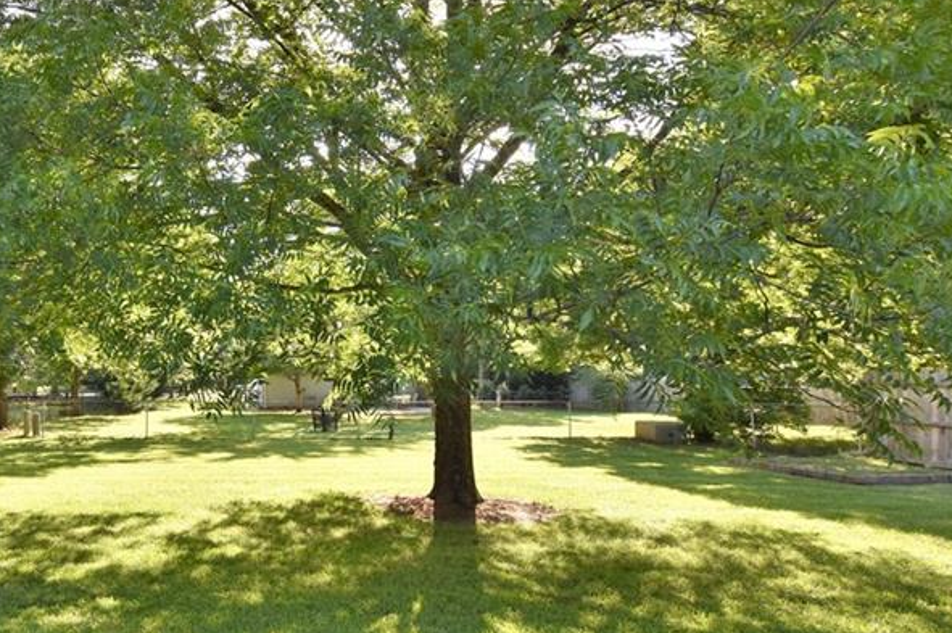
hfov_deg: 64.5
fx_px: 687
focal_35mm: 26
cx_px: 217
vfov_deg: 49.4
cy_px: 337
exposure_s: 1/200
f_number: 8
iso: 400
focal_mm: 10
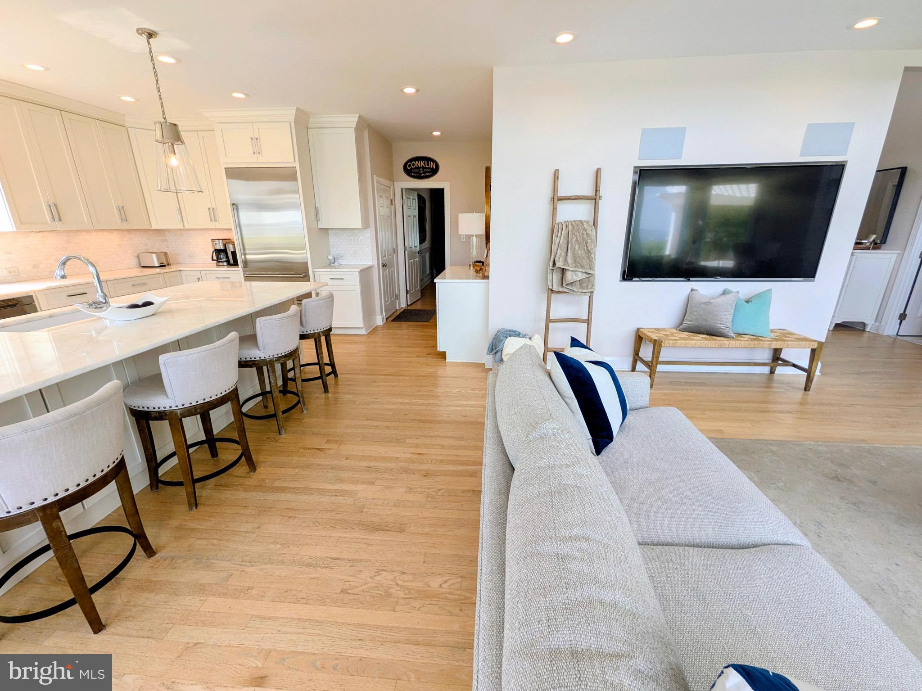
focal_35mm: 14
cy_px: 346
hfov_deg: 102.1
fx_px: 373
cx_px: 461
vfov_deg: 85.7
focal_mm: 1.85
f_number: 2.2
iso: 33
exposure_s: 1/135
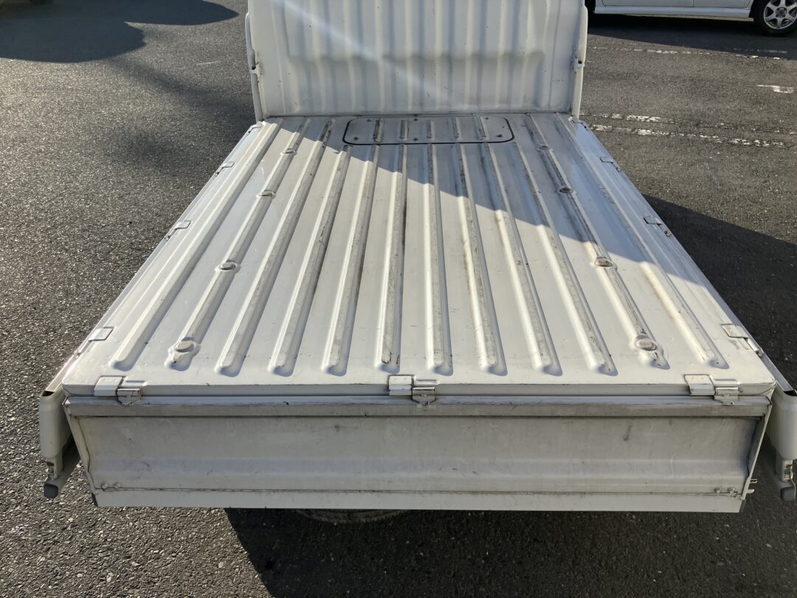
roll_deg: -2.0
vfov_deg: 49.7
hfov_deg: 63.4
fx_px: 645
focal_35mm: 28
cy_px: 299
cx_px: 398
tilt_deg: -30.7
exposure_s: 1/2558
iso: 32
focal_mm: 3.99
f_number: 1.8
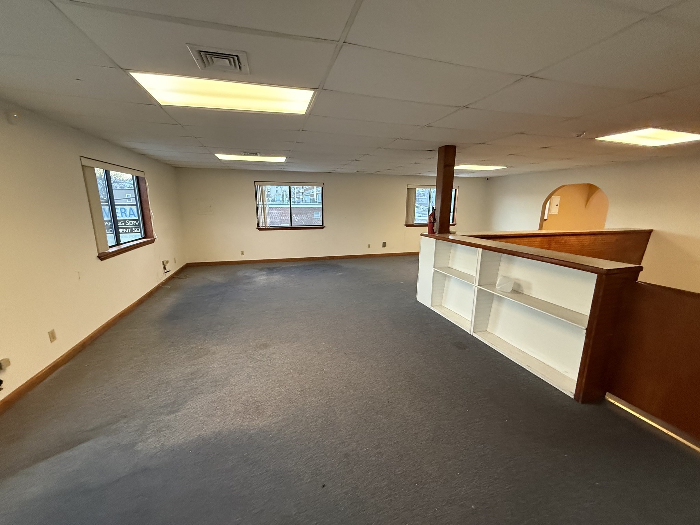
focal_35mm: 14
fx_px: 283
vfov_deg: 85.7
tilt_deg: -12.1
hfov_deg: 102.1
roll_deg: -0.1
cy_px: 262
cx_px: 350
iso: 640
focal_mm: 2.22
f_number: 2.2
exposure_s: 1/60
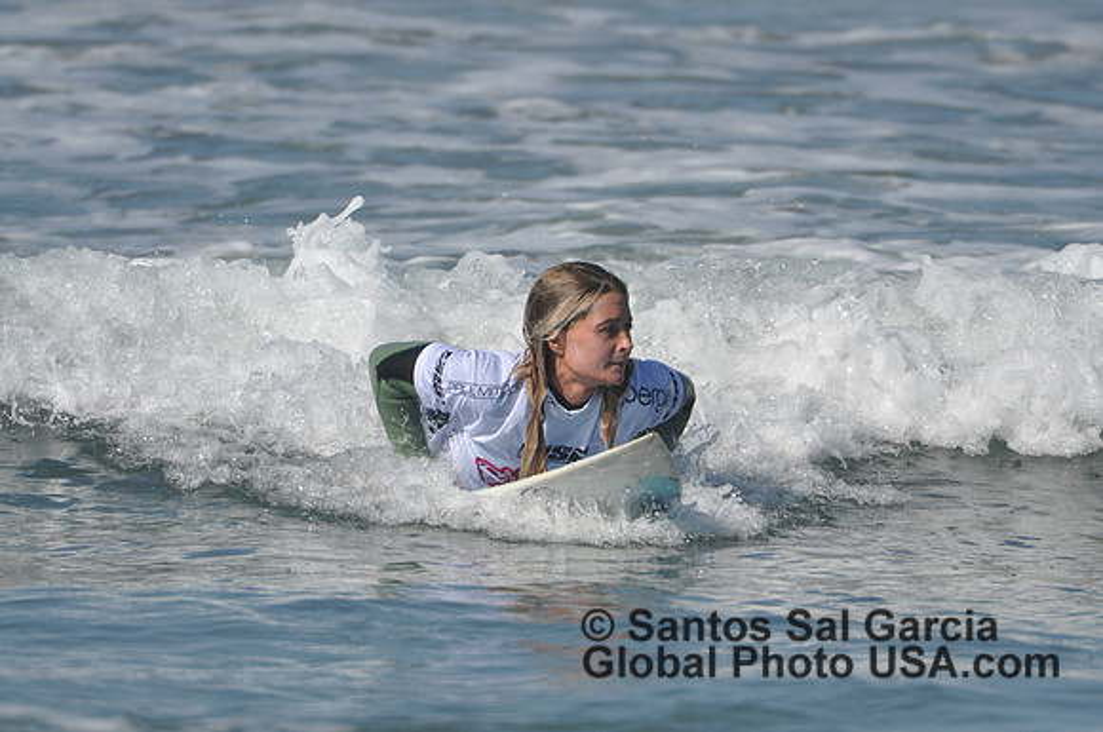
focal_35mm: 825
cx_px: 552
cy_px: 366
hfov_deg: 2.5
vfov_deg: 1.7
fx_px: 25242
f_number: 7.1
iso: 400
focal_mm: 550
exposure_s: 1/2000
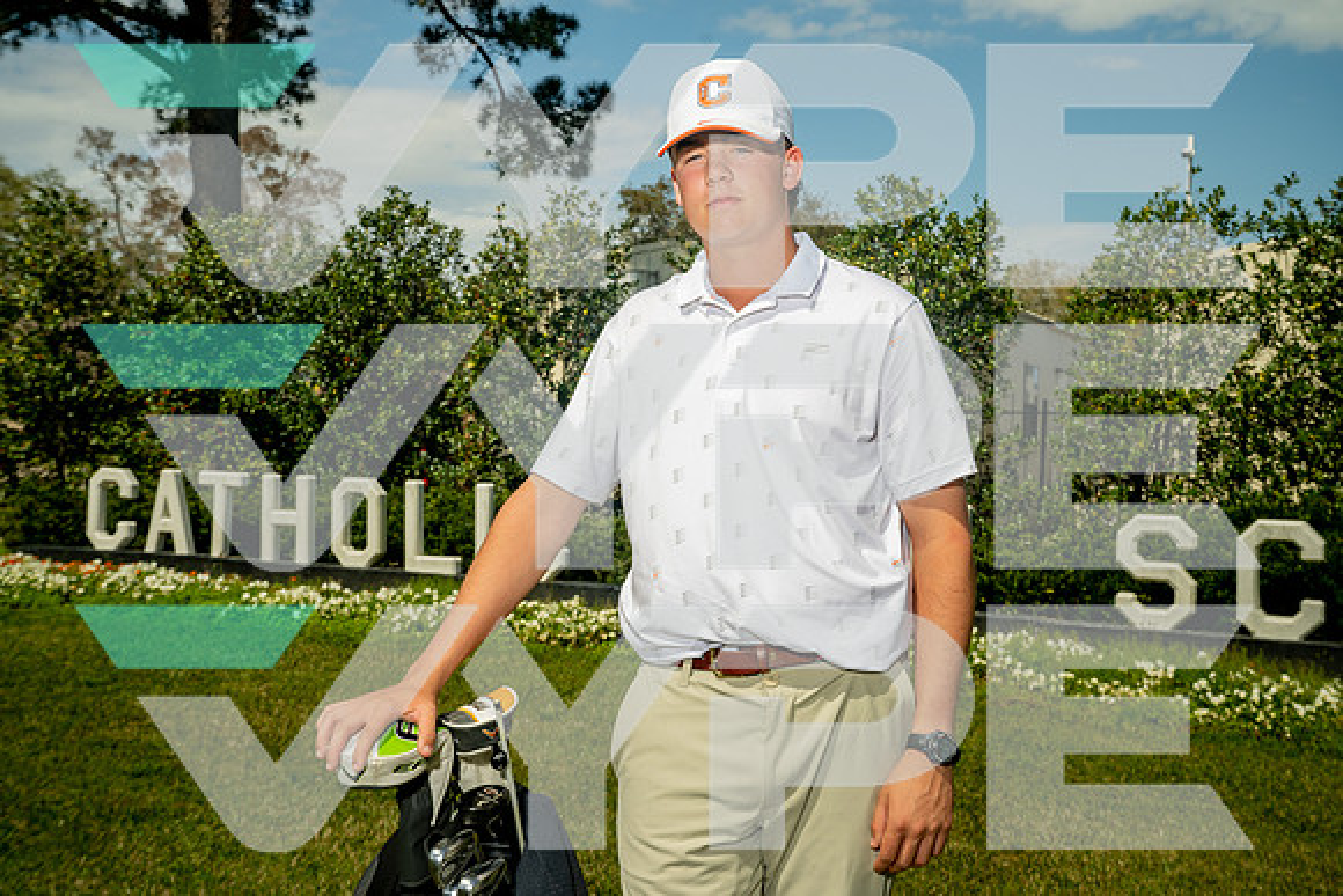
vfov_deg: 31.9
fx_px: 1567
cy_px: 448
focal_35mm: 42
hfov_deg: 46.4
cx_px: 672
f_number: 8
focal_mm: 42
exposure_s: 1/250
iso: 100
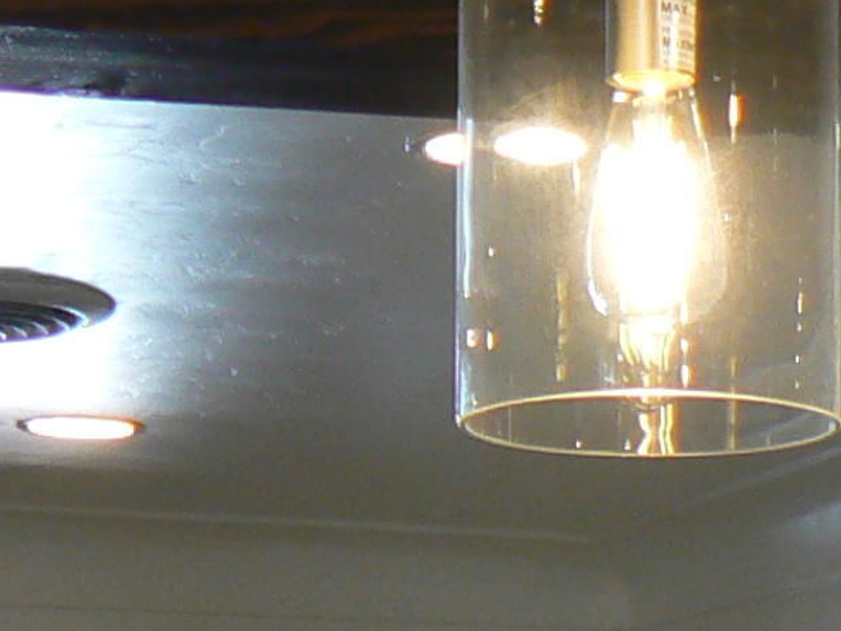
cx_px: 288
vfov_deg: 8.1
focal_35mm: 175
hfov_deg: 11.3
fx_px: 4252
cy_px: 1212
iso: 125
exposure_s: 1/30
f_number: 2.8
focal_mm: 6
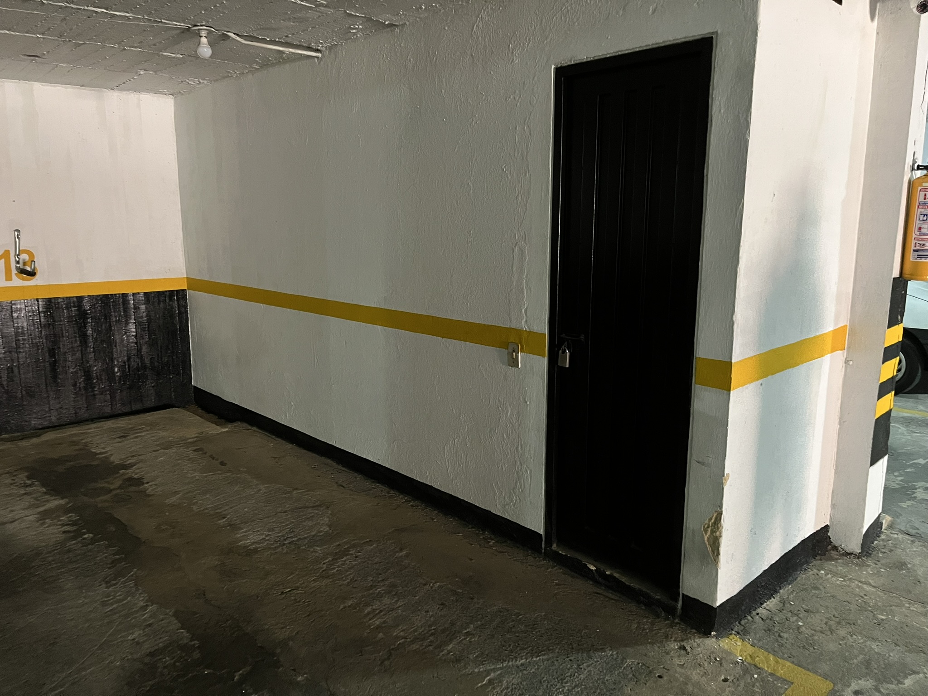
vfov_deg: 53.1
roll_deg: +0.2
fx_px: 697
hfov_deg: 67.3
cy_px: 348
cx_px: 464
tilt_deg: -11.3
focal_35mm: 26
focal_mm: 5.1
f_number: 1.6
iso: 640
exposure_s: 1/30
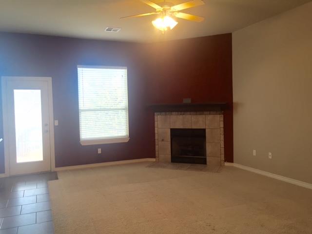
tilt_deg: -2.2
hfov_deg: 61.7
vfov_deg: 48.2
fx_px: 261
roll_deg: +1.3
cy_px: 117
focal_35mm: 29
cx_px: 156
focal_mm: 4.15
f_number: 2.2
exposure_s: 1/30
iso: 64
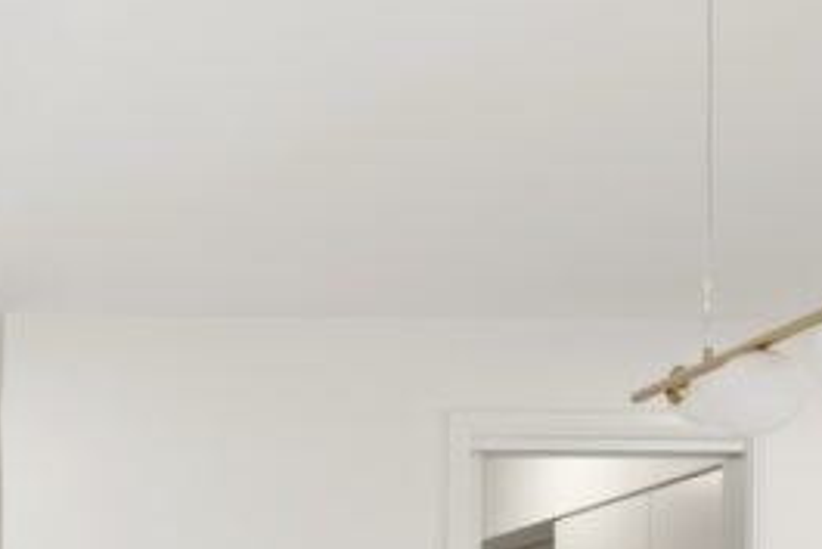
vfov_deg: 20.5
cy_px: 786
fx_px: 1325
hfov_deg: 29.5
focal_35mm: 58
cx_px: -171
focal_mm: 20
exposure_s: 1/25
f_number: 8
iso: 1600
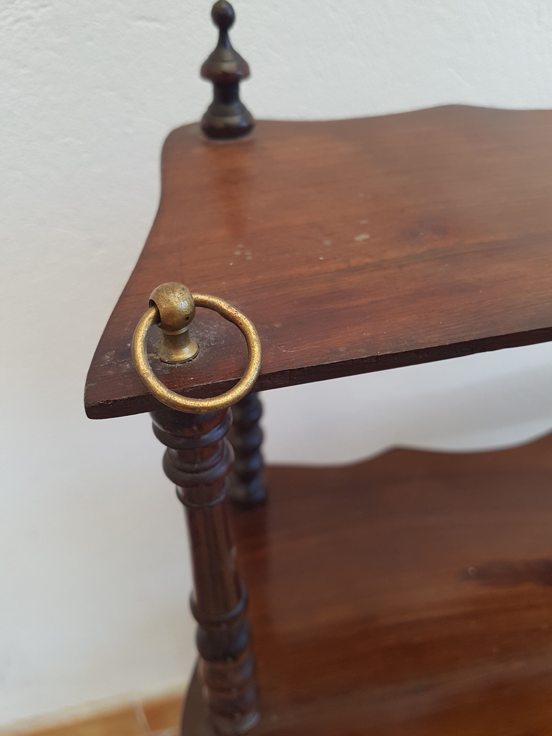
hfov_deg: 53.1
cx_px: 276
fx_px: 553
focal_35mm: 26
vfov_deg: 67.3
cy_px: 368
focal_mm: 4.2
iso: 64
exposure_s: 1/100
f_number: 1.7
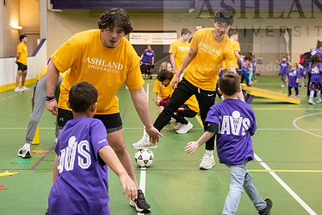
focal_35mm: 59
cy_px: 85
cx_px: 138
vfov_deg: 22.9
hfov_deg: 33.9
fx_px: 527
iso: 4000
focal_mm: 38
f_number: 3.2
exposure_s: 1/200
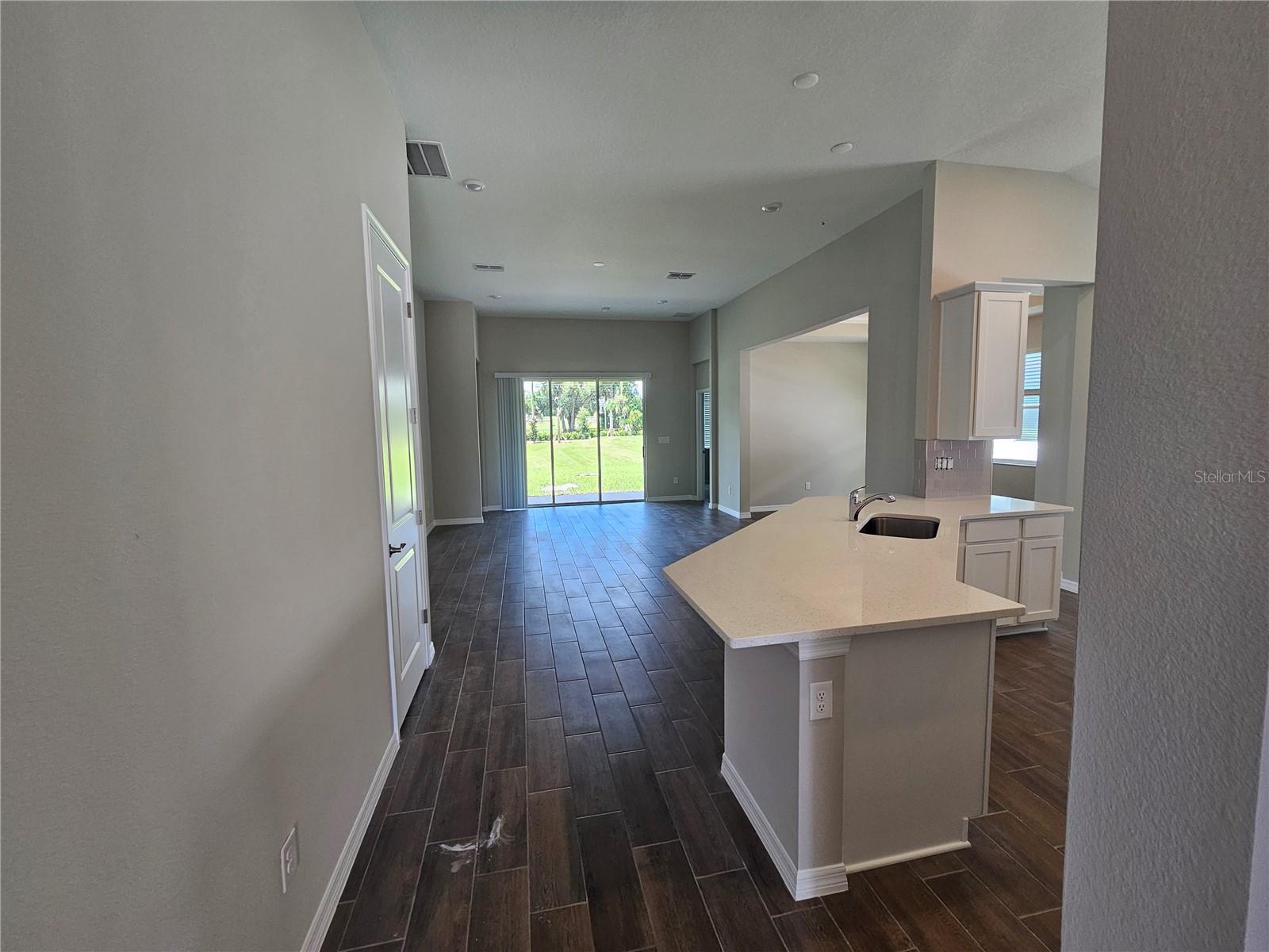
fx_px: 477
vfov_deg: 89.9
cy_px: 476
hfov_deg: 106.2
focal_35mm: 13
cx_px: 634
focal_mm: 2.2
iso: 80
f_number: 2.2
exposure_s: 1/60
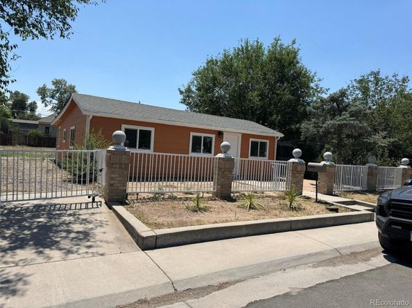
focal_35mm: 24
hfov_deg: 71.6
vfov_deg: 56.8
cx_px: 206
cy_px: 154
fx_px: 286
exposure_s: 1/5814
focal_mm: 6.76
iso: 80
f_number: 1.78
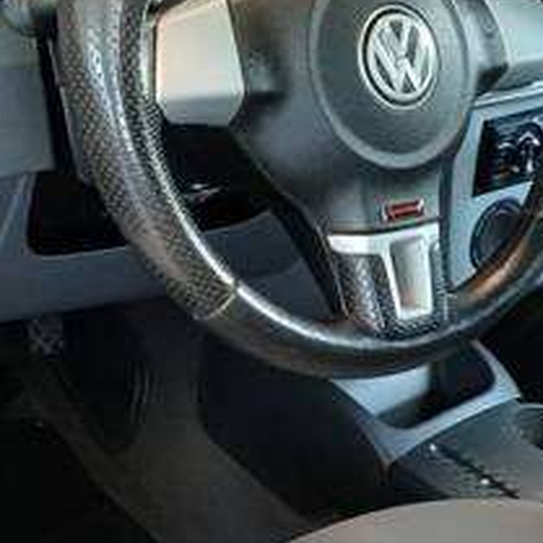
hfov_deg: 19.7
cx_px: 291
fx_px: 1562
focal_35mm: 88
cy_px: 392
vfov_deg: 19.6
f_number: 1.8
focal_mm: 3.98
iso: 250
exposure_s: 1/40
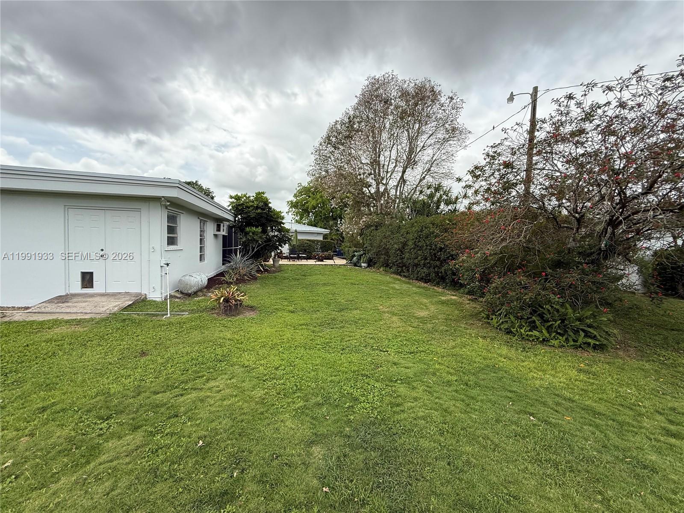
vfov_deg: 85.7
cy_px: 256
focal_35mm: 14
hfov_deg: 102.1
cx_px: 342
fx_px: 277
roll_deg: -0.4
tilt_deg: -1.5
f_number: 2.2
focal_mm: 2.22
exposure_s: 1/1068
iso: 64
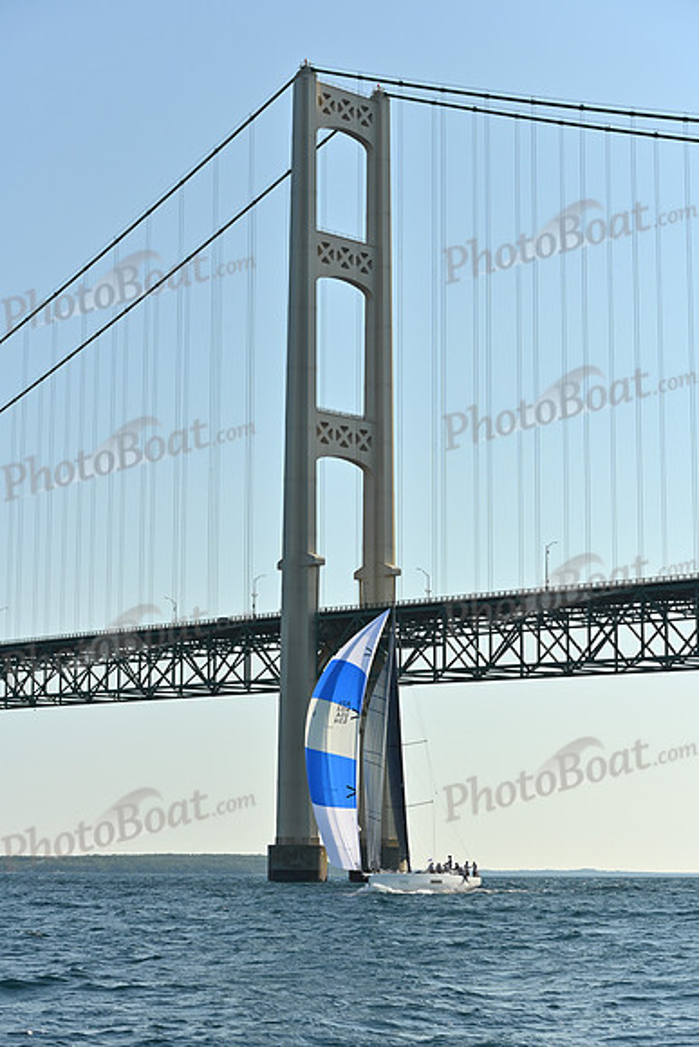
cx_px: 350
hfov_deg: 19.5
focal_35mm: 70
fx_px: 2037
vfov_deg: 28.8
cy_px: 524
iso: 320
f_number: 6.3
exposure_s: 1/2000
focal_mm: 70
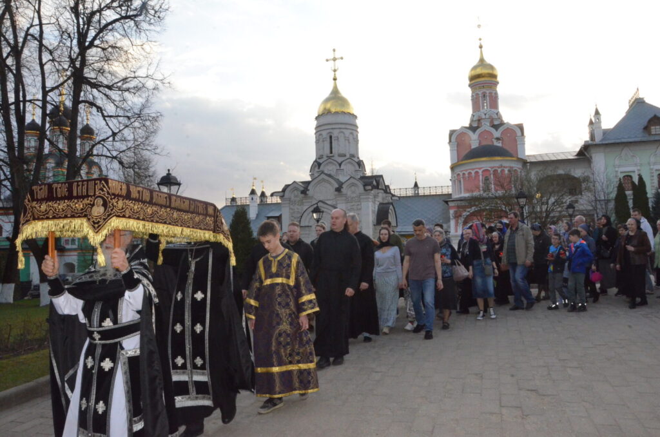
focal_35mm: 27
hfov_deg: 67.5
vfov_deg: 47.7
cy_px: 218
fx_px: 494
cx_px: 330
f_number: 20
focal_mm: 18
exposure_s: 1/250
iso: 4500
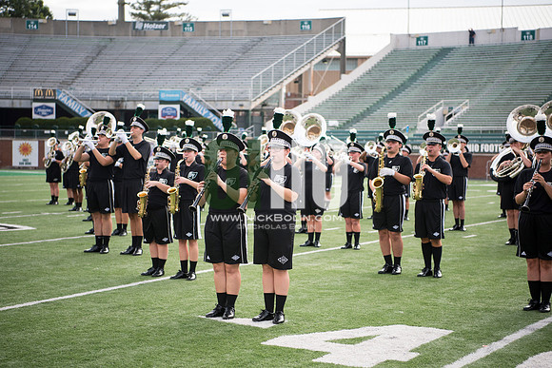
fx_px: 1074
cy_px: 184
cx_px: 276
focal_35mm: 70
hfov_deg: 28.8
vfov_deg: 19.5
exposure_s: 1/2000
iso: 400
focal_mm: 70
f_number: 2.8
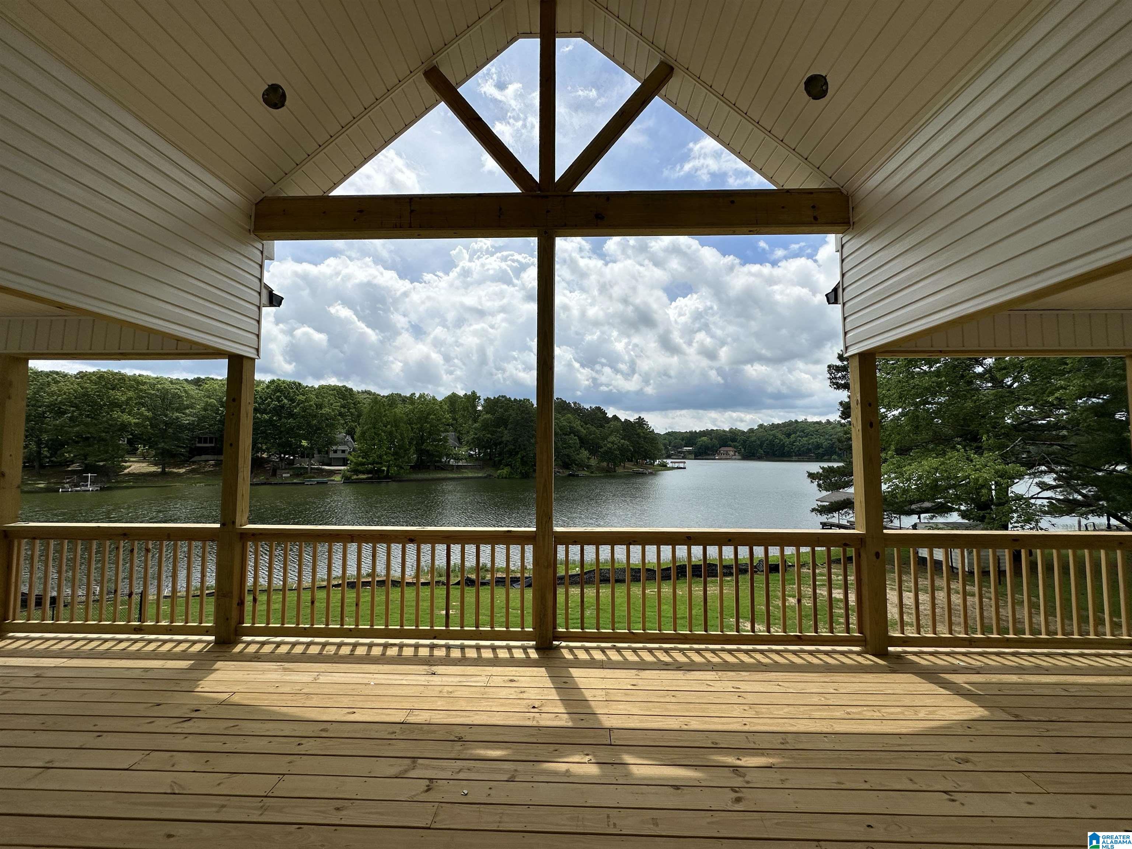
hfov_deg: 102.1
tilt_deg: +3.7
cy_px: 424
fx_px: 458
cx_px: 566
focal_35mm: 14
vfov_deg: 85.7
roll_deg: -0.4
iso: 40
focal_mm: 2.22
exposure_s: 1/4651
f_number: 2.2
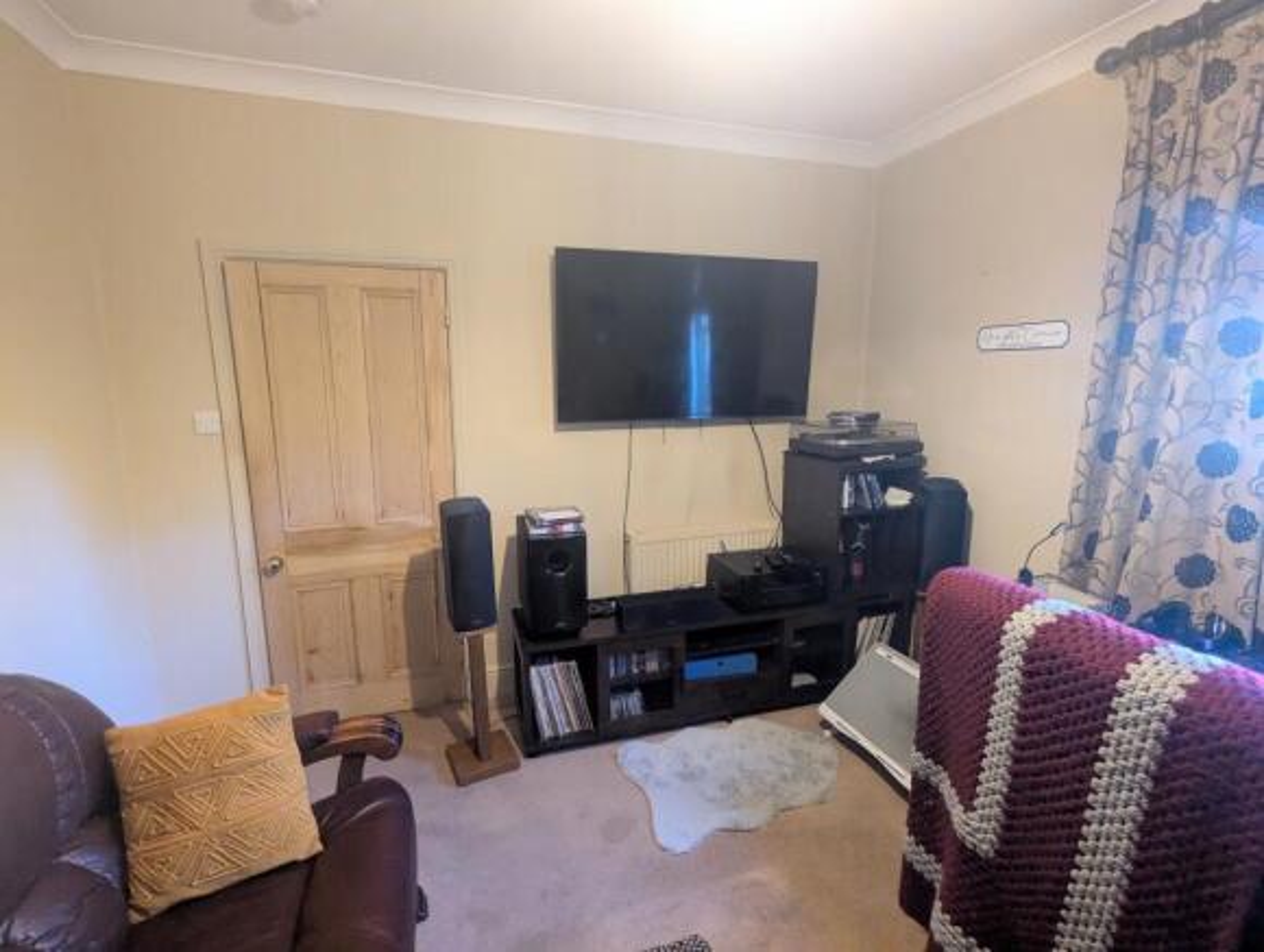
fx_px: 585
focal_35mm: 16
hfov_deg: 94.4
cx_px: 632
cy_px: 476
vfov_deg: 78.3
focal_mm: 2.35
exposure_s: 1/25
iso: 694
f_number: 2.2
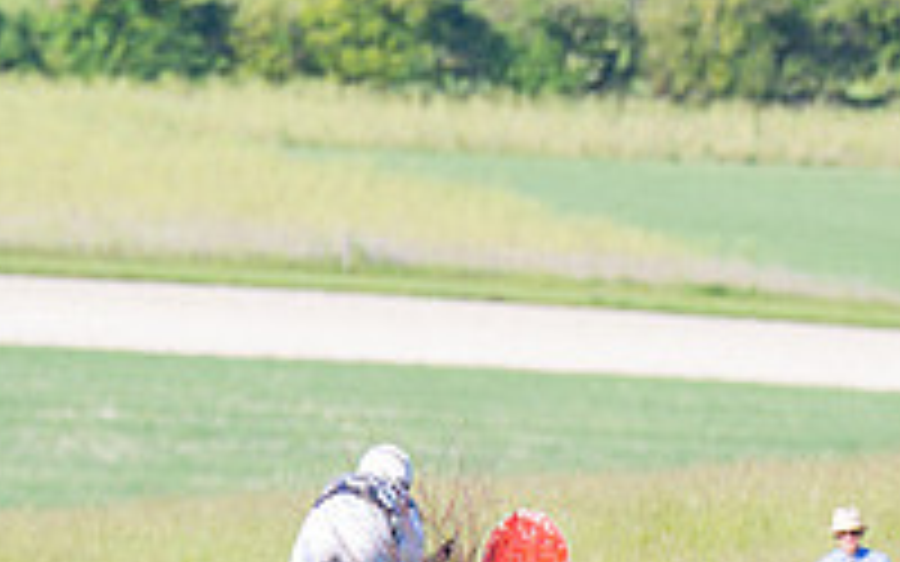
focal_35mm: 1032
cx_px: -209
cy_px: 746
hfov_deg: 2.0
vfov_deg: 1.3
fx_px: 25313
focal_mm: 200
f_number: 4
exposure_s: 1/1600
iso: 320
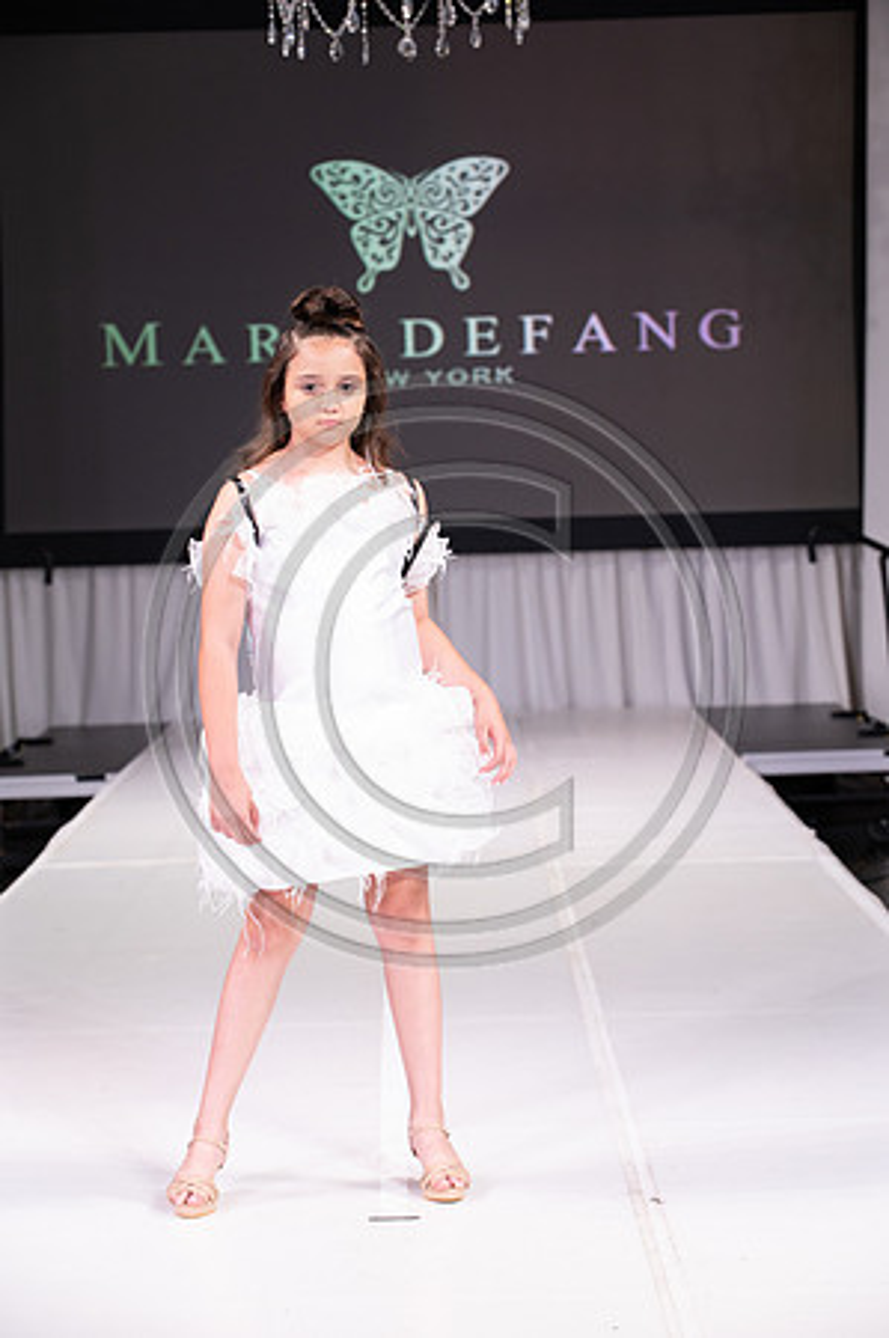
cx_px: 444
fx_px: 3415
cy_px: 669
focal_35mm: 92
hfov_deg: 14.8
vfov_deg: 22.2
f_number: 5.6
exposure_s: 1/400
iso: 2000
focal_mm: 92
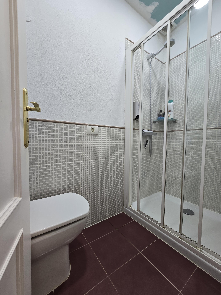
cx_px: 110
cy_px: 148
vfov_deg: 106.2
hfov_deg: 89.9
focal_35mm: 13
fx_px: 111
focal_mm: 2.2
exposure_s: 1/50
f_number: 2.2
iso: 80
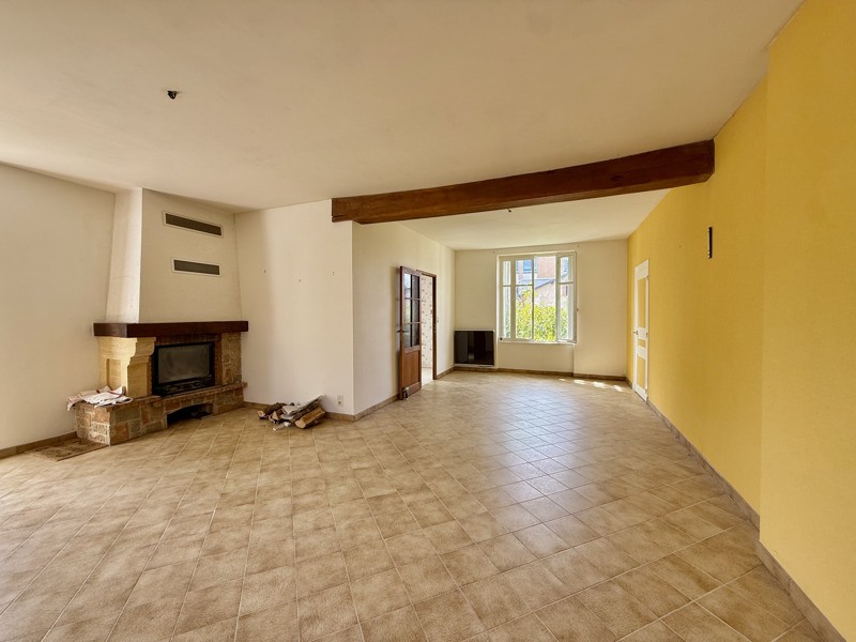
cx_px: 428
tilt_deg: -1.6
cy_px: 321
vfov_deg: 85.7
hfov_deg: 102.1
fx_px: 346
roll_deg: +0.0
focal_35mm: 14
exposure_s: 1/102
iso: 64
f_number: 2.2
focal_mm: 2.22
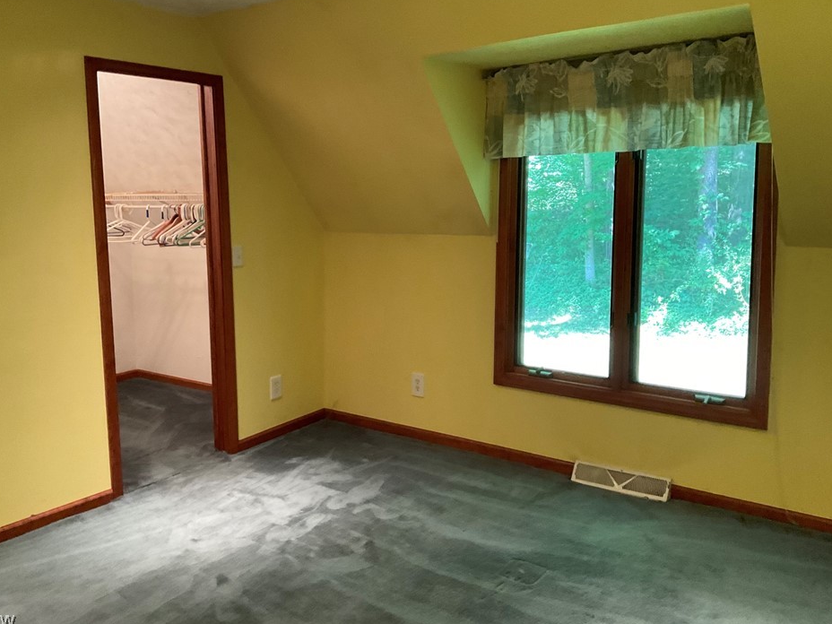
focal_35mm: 32
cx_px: 381
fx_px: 769
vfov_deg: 44.1
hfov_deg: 56.7
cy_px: 290
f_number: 1.8
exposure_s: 1/60
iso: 200
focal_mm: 3
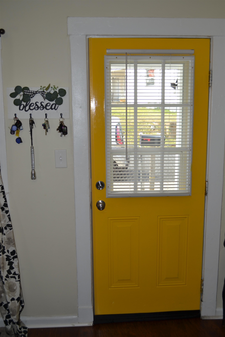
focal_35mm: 36
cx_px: 112
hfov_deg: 36.9
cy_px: 168
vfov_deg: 53.1
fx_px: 337
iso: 100
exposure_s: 1/60
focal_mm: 24
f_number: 4
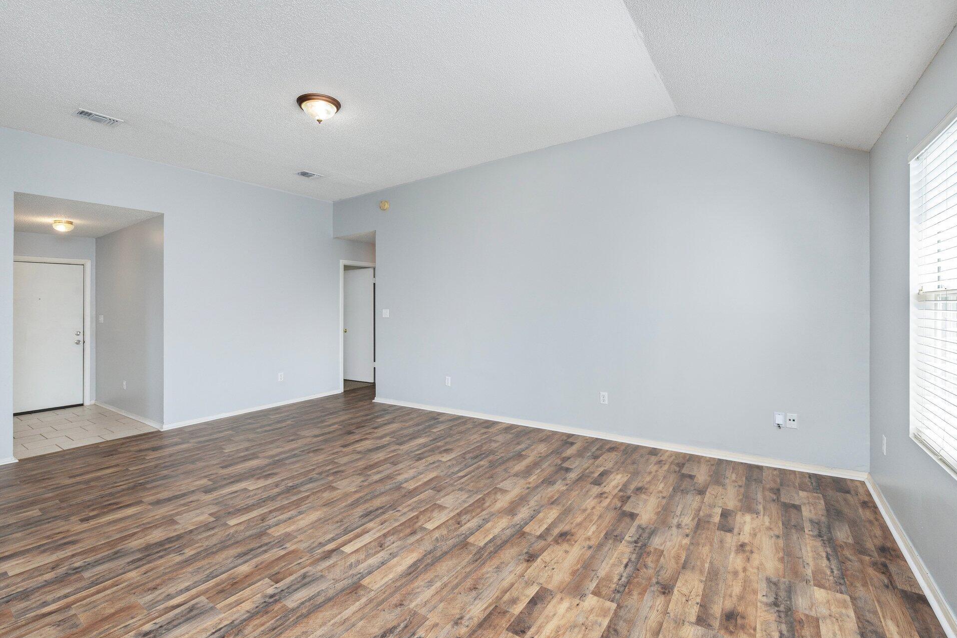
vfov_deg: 77.3
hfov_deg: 100.3
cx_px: 456
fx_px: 399
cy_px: 307
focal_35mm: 15
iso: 400
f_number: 9
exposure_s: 1/60
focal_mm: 14
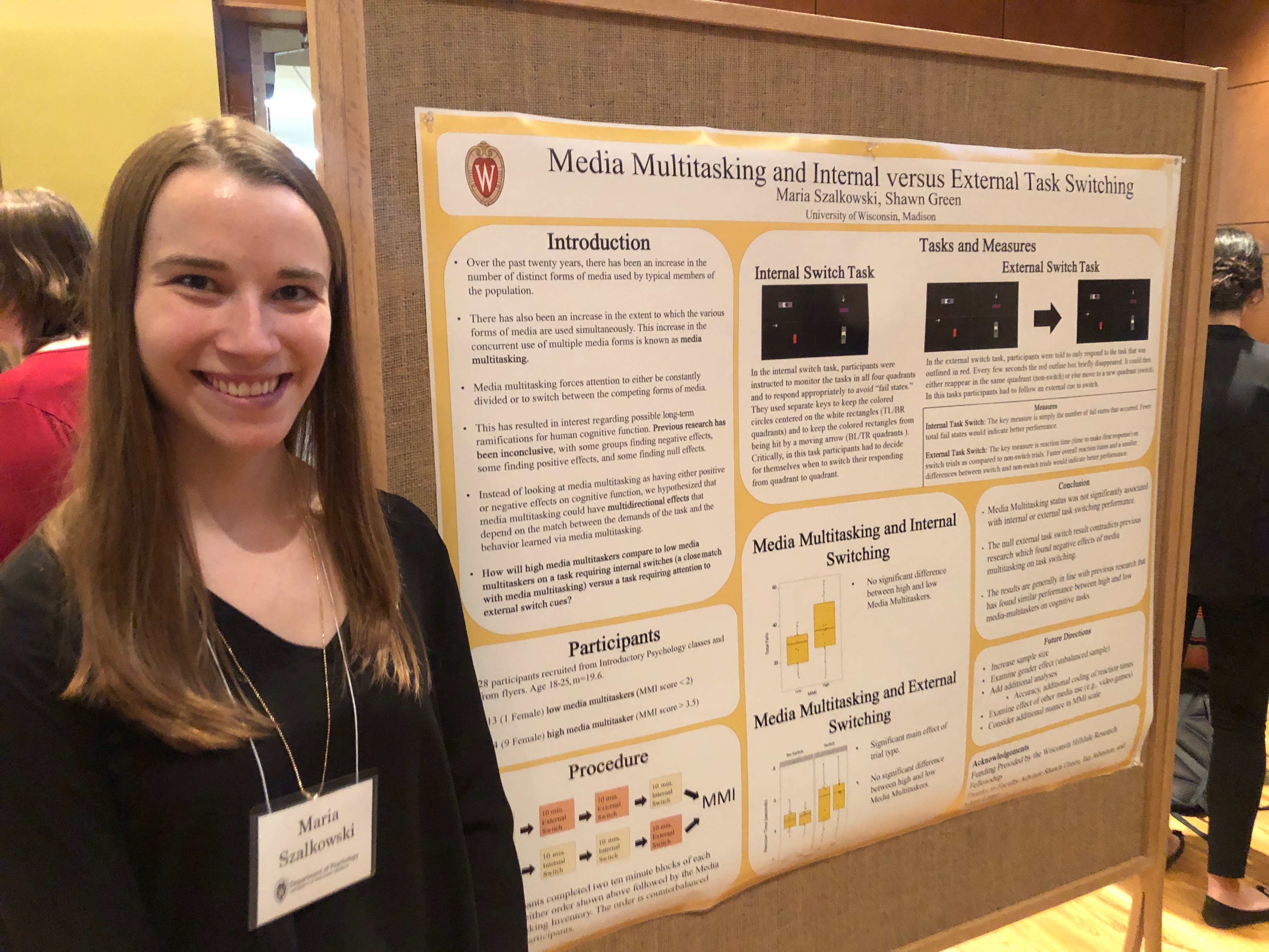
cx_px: 634
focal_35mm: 28
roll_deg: +1.1
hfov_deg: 63.4
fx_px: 1026
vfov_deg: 49.7
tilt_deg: -11.7
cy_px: 476
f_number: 1.8
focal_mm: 3.99
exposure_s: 1/4
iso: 125
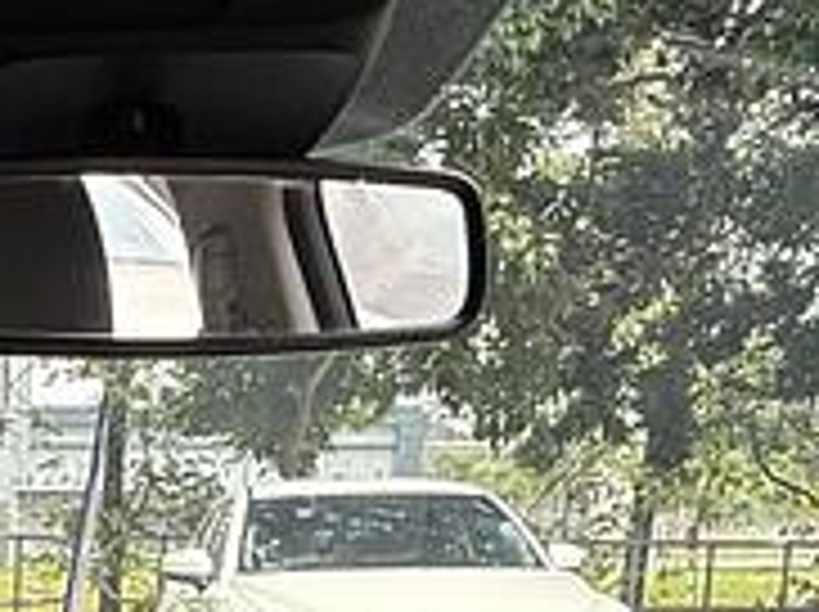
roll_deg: -0.6
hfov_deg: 24.9
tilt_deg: -13.9
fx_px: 1749
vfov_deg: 17.5
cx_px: -40
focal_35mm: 74
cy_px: 968
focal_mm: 2.22
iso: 64
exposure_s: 1/217
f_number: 2.2
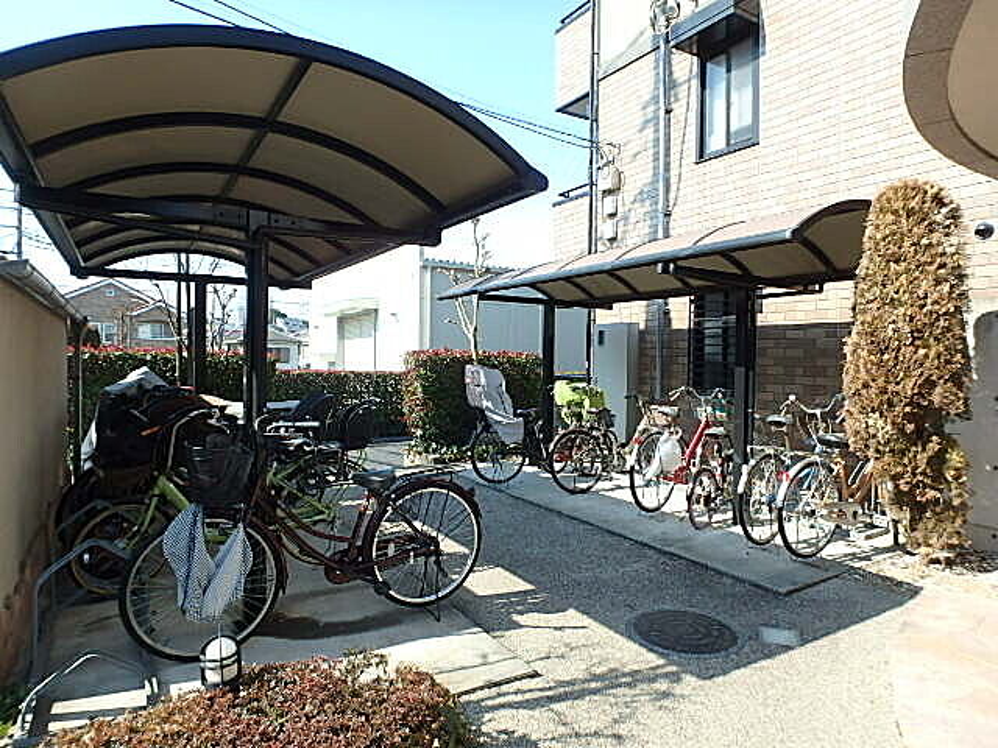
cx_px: 499
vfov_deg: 63.4
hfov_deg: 79.0
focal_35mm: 21
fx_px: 605
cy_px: 374
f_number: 3.5
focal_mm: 3.7
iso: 125
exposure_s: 1/400
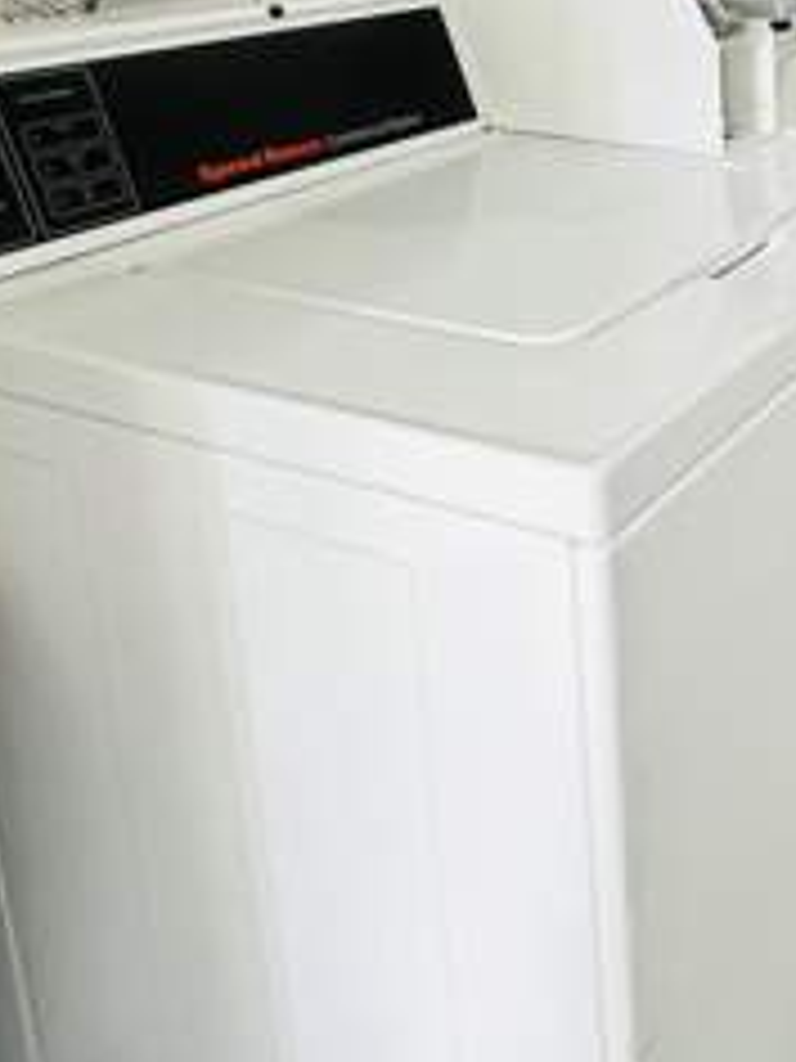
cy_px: 99
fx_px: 1165
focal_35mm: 38
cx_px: 1021
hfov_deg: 30.3
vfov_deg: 44.4
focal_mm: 2.22
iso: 640
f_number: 2.2
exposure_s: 1/60
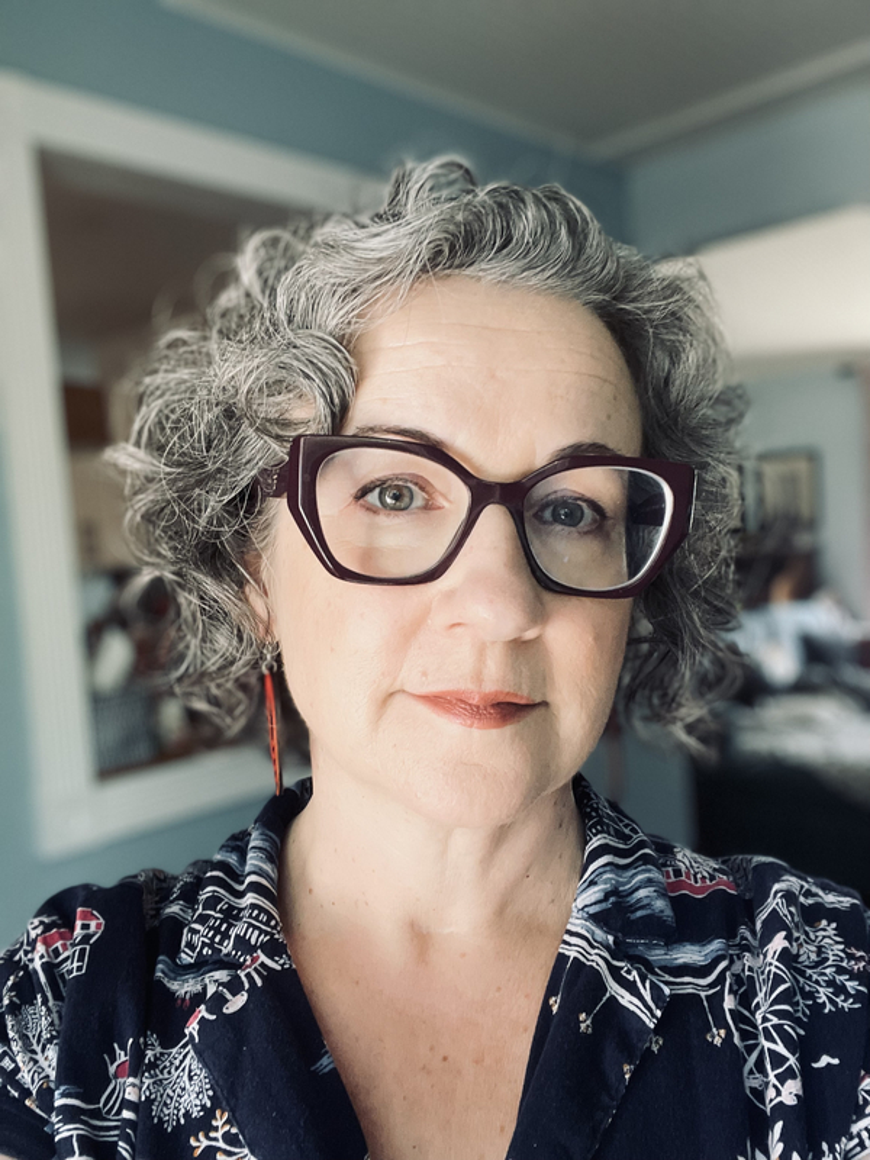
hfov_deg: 46.8
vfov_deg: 60.0
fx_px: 1005
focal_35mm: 30
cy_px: 580
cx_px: 435
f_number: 2.2
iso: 200
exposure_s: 1/60
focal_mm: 2.71
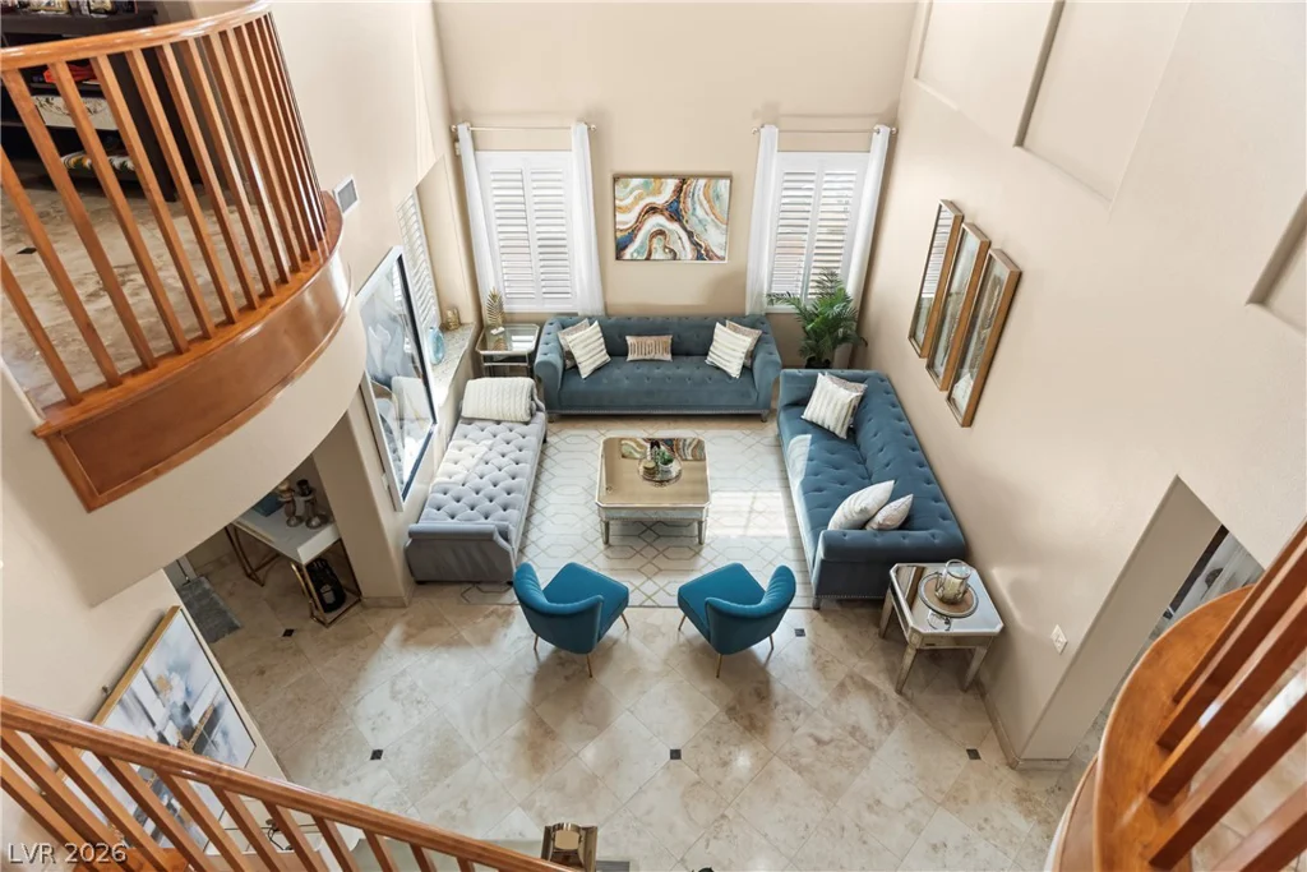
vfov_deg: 61.9
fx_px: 726
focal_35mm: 20
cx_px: 654
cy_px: 436
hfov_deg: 84.0
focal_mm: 20
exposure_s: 1/100
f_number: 2.8
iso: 400
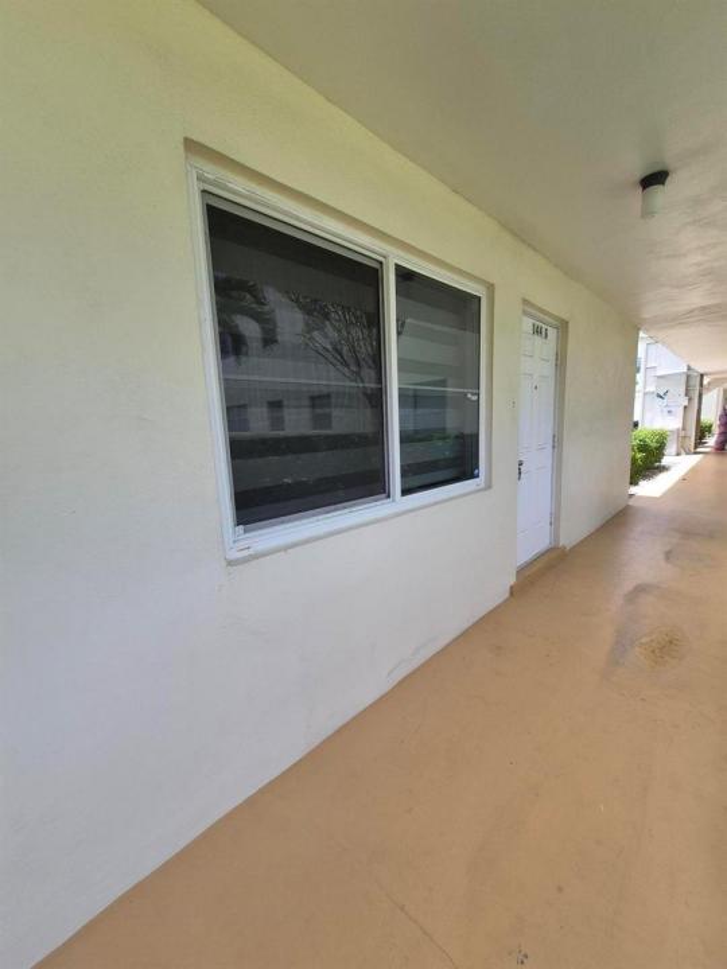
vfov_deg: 106.2
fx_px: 364
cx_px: 364
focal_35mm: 13
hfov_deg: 89.9
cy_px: 484
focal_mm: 1.74
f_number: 2.2
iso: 40
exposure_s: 1/449
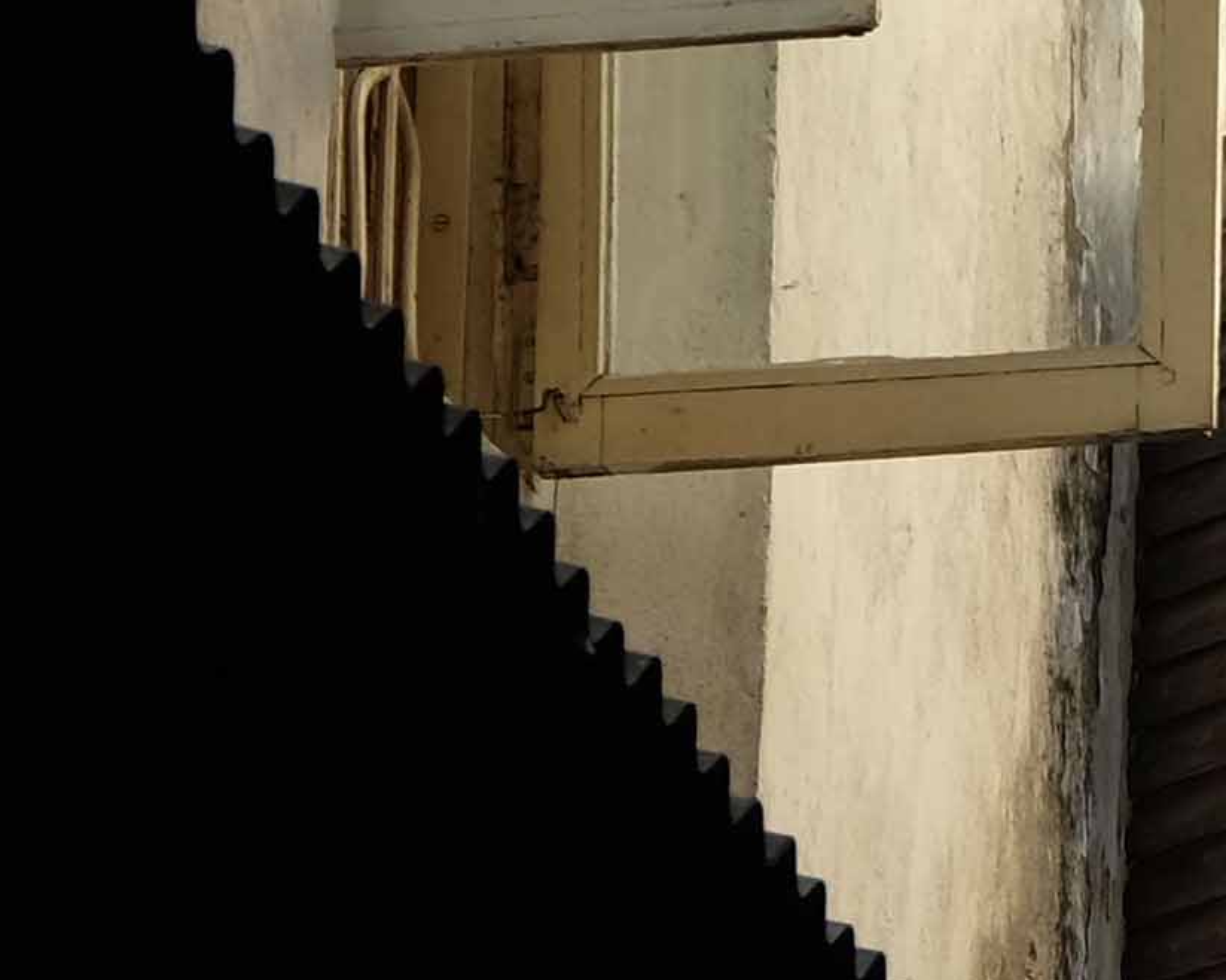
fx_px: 16798
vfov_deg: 3.3
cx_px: 2608
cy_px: 726
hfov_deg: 4.1
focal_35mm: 463
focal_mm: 55
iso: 200
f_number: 10
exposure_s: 1/50
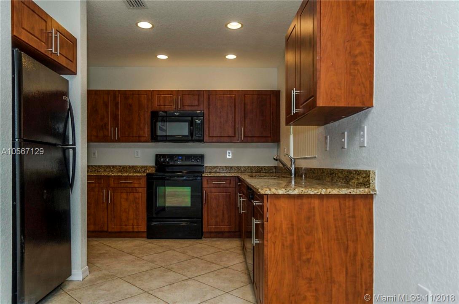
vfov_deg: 55.9
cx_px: 230
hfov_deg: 77.4
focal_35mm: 22
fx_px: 286
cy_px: 152
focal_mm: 15
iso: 100
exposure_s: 1/20
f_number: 5
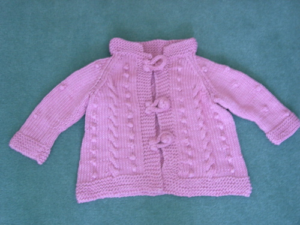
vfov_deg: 19.9
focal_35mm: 74
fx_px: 641
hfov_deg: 26.3
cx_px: 150
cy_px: 112
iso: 200
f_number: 3.8
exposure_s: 1/2.1
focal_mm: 15.5
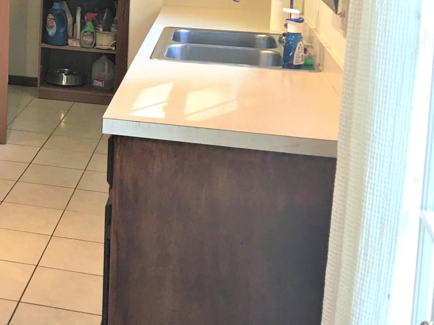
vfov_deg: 21.9
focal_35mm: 64
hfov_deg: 28.2
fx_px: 803
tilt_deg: -4.5
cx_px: -11
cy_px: -19
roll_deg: -1.2
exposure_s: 1/15
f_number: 2.2
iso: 40
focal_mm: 4.15
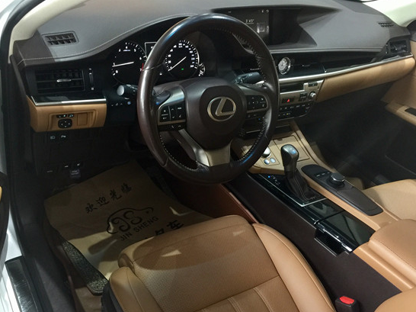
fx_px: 408
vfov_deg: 41.7
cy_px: 173
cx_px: 184
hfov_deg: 53.9
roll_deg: -11.8
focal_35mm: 34
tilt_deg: -35.0
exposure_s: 1/17
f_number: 2.2
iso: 100
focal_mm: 4.15
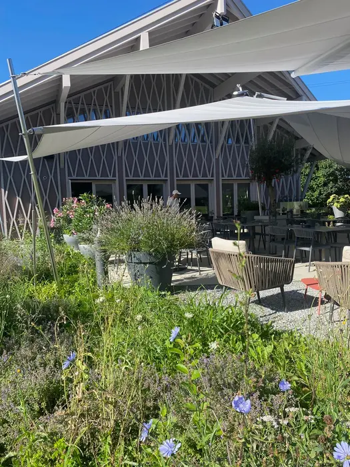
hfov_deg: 53.1
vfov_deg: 67.3
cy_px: 234
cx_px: 175
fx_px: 351
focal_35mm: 26
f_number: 1.8
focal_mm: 4.25
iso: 32
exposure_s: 1/1316
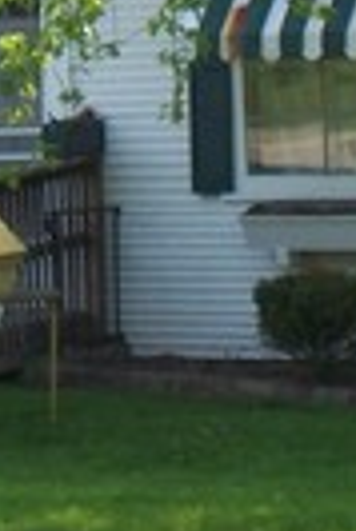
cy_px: -152
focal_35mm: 195
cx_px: 24
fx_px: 2885
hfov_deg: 7.0
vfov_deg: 10.3
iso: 64
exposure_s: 1/160
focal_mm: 6.4
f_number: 3.9
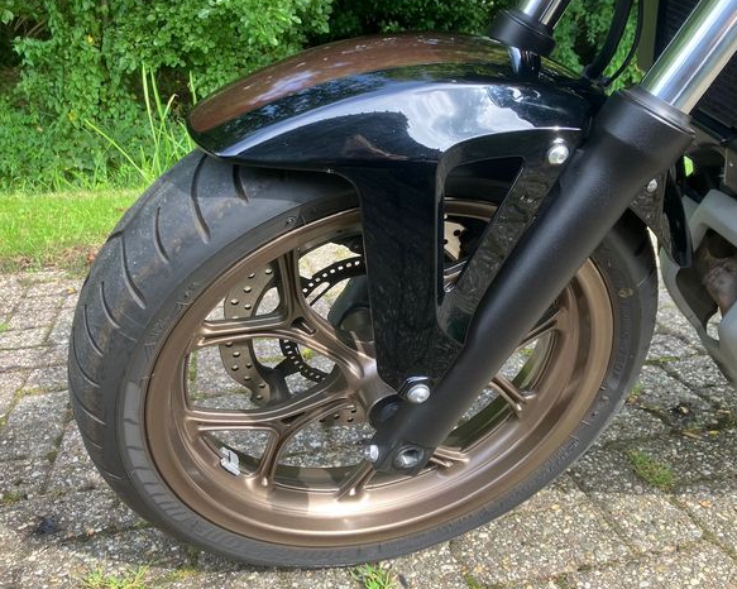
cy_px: 288
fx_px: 654
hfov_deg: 58.8
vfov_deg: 48.5
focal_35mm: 30
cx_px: 356
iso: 32
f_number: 1.8
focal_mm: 3.99
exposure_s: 1/121
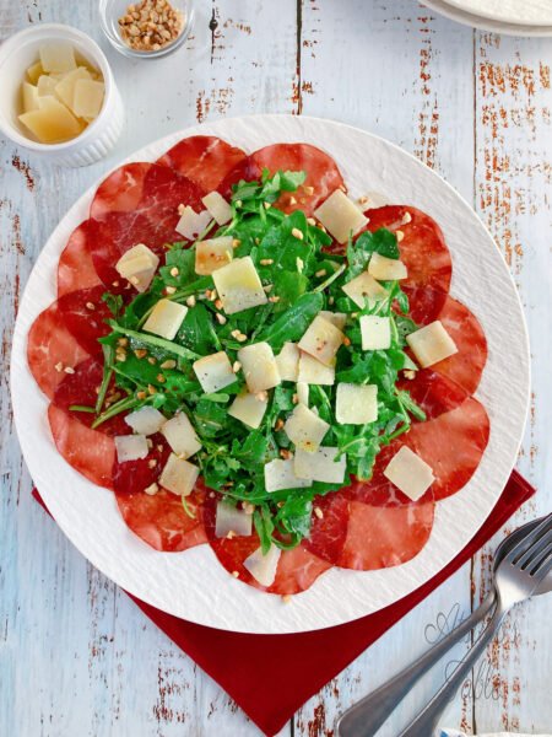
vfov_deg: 63.4
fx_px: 595
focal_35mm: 28
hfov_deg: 49.7
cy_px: 368
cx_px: 276
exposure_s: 1/100
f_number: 1.8
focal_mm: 3.99
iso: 64
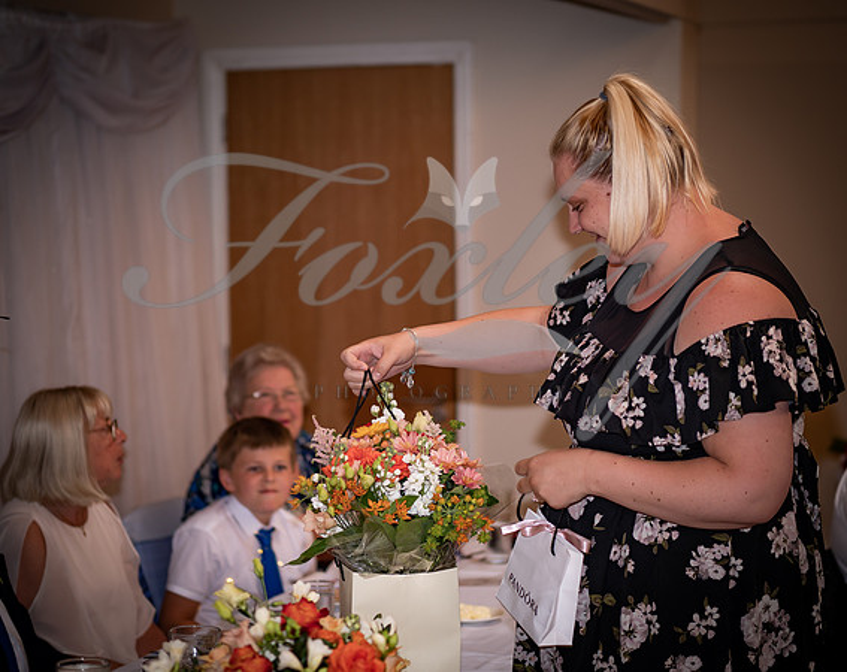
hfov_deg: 21.5
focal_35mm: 89
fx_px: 2226
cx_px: 399
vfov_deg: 17.2
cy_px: 336
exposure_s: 1/100
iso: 100
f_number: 1.2
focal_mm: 43
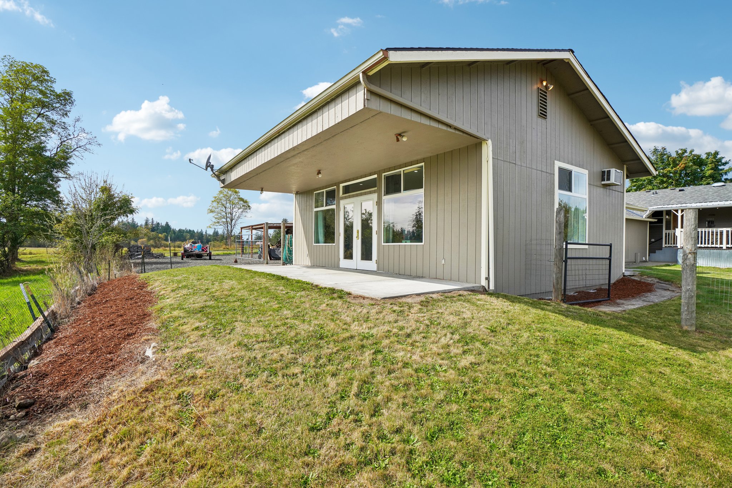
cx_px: 366
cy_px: 244
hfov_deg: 93.3
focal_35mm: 17
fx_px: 346
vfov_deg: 70.4
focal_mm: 17
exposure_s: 1/800
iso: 400
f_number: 8
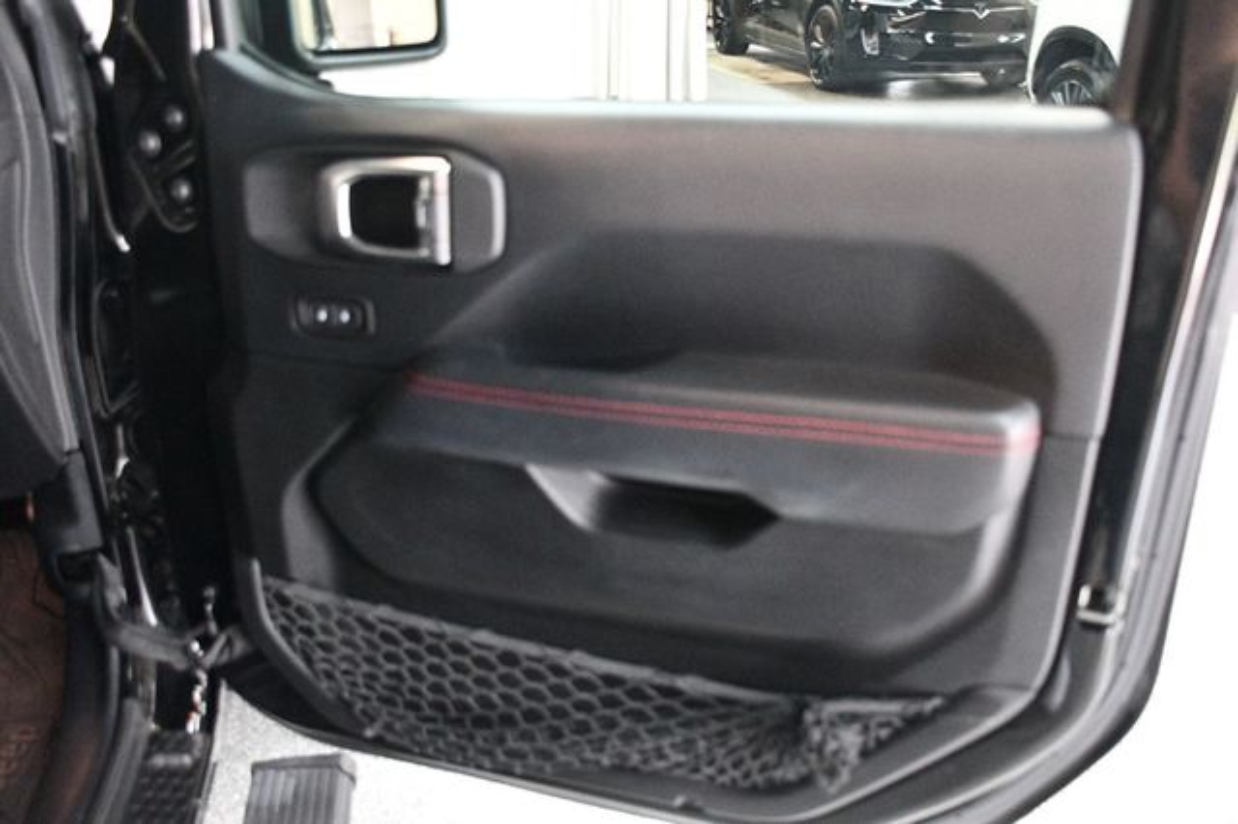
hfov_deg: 57.2
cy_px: 412
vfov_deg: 39.9
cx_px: 619
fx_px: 1134
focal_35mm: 33
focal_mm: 22
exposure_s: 1/60
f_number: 3.5
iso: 5600
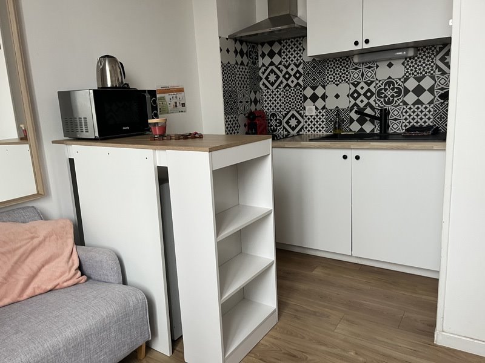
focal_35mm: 26
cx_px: 242
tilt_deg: -12.1
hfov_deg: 67.3
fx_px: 364
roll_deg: +3.0
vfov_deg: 53.1
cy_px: 182
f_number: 1.6
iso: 160
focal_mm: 5.1
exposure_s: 1/60
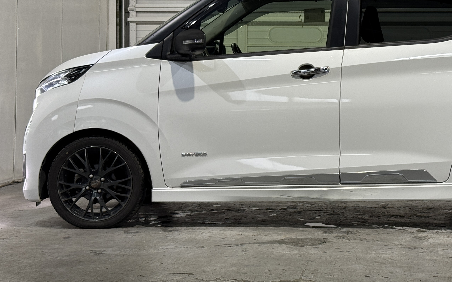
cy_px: 96
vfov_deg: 16.3
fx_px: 986
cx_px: 306
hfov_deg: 25.7
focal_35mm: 80
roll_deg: -0.3
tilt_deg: -0.4
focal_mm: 6.76
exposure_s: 1/60
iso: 64
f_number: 1.78
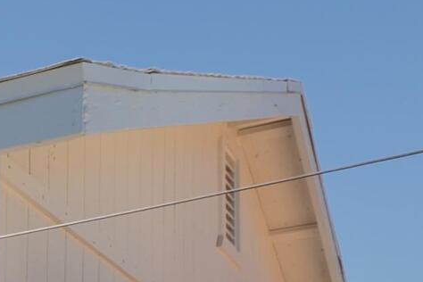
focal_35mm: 95
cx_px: -539
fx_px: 1116
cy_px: 561
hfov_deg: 15.0
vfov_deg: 12.6
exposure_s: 1/125
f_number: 11
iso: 100
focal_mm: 10
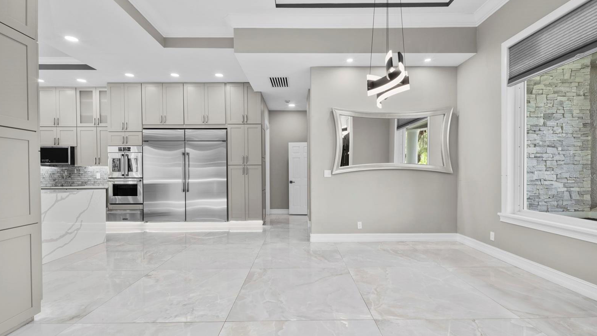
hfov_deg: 99.4
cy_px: 177
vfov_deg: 67.1
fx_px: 253
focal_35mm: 16
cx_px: 299
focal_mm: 10
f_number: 7.1
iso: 100
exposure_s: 1/2
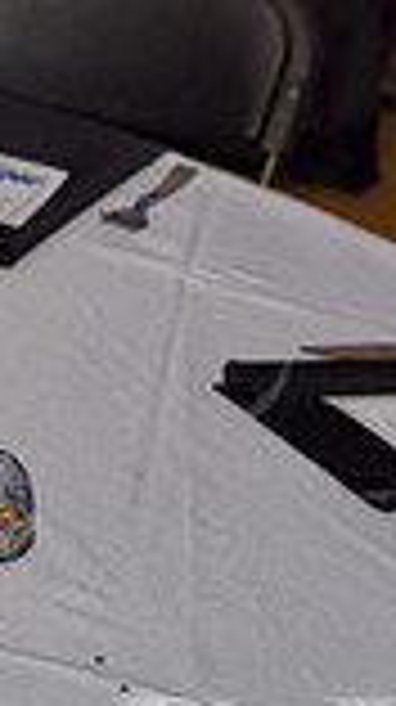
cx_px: -459
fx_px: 3051
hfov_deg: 7.1
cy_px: 582
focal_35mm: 163
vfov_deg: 13.1
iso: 200
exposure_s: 1/60
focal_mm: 42
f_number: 5
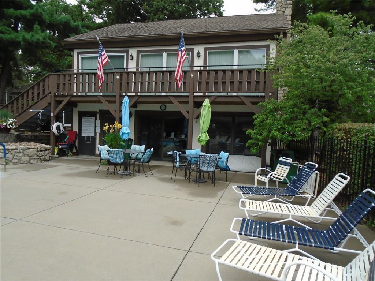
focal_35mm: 26
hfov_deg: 67.3
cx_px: 188
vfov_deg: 53.1
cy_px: 140
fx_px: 282
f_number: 3.2
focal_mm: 4.6
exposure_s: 1/320
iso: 100
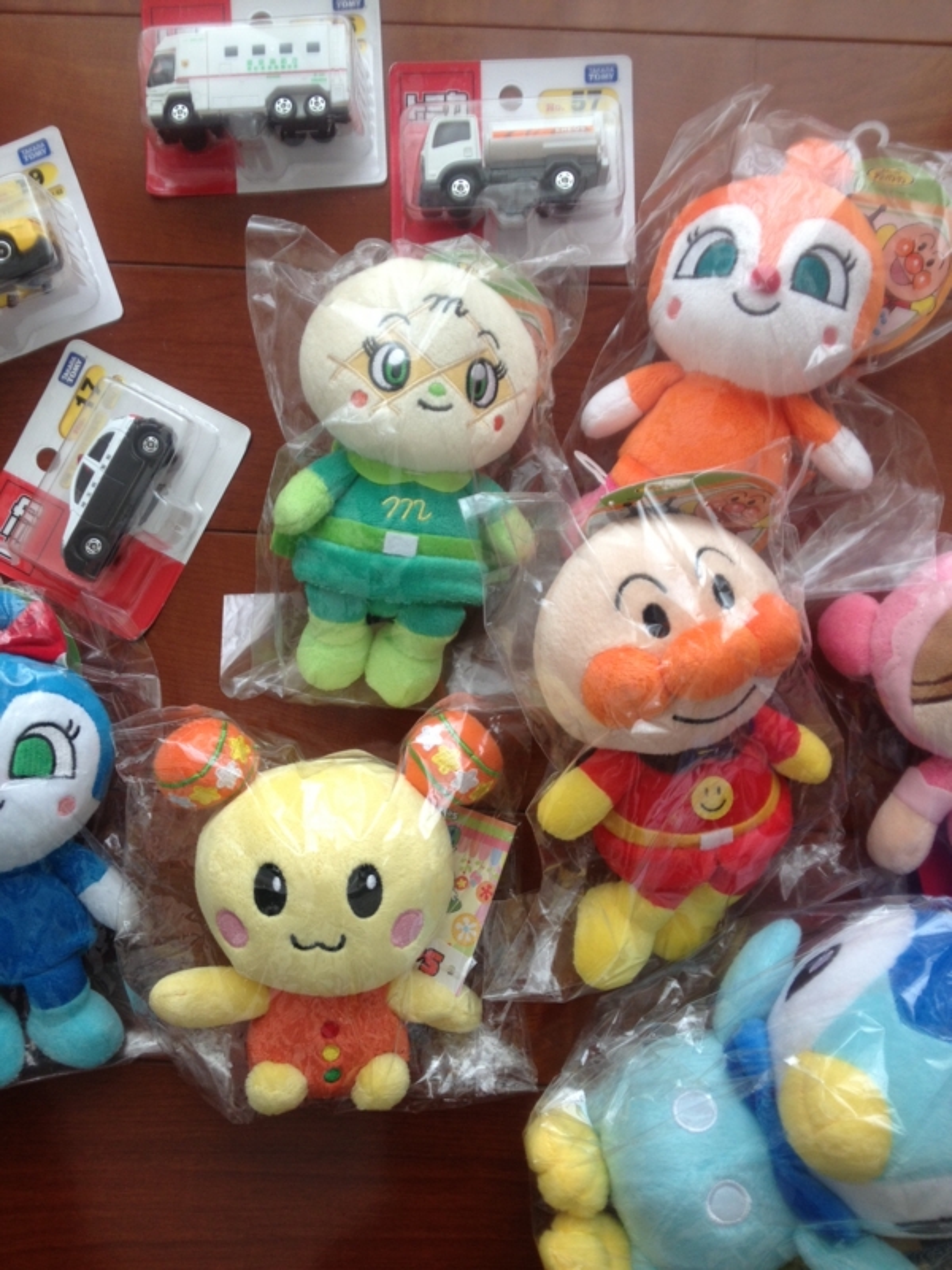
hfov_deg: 40.7
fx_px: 1283
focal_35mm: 35
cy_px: 635
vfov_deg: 52.6
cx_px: 476
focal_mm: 4.28
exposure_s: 1/30
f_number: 2.4
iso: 50
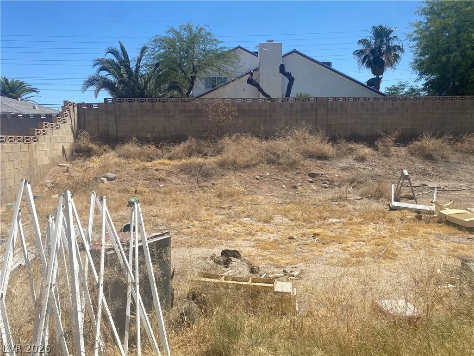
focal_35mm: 26
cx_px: 237
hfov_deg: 67.3
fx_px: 356
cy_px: 178
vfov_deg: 53.1
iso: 32
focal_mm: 4.25
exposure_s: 1/2967
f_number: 1.8
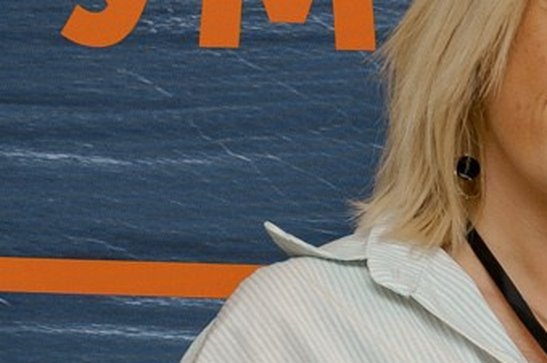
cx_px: 914
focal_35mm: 357
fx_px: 5419
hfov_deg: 5.7
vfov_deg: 3.8
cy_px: 505
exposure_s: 1/125
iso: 400
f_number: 3.5
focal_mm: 57
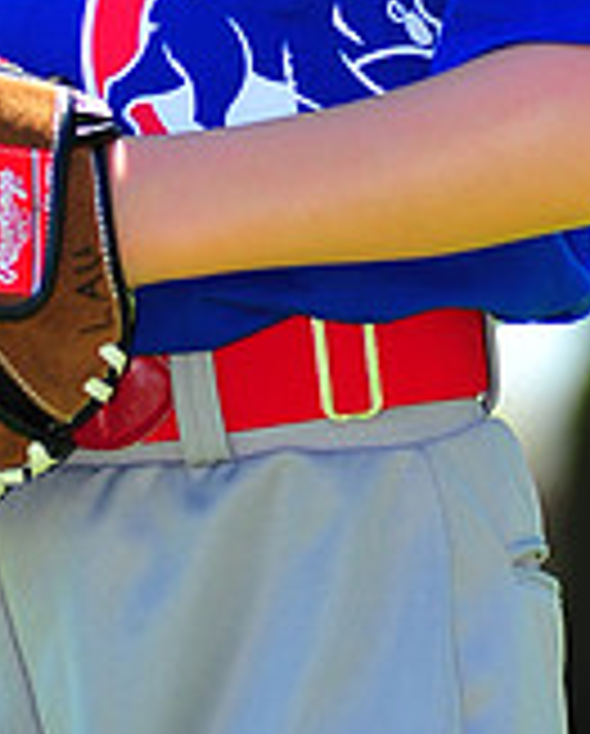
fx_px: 13038
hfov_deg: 2.6
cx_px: 221
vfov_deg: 3.2
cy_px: -158
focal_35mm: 599
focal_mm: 180
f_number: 5
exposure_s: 1/400
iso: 200
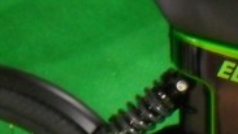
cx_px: 300
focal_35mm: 167
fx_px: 1054
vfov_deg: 7.2
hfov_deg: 12.5
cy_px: 130
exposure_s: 1/15
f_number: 2.8
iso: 320
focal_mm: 6.2
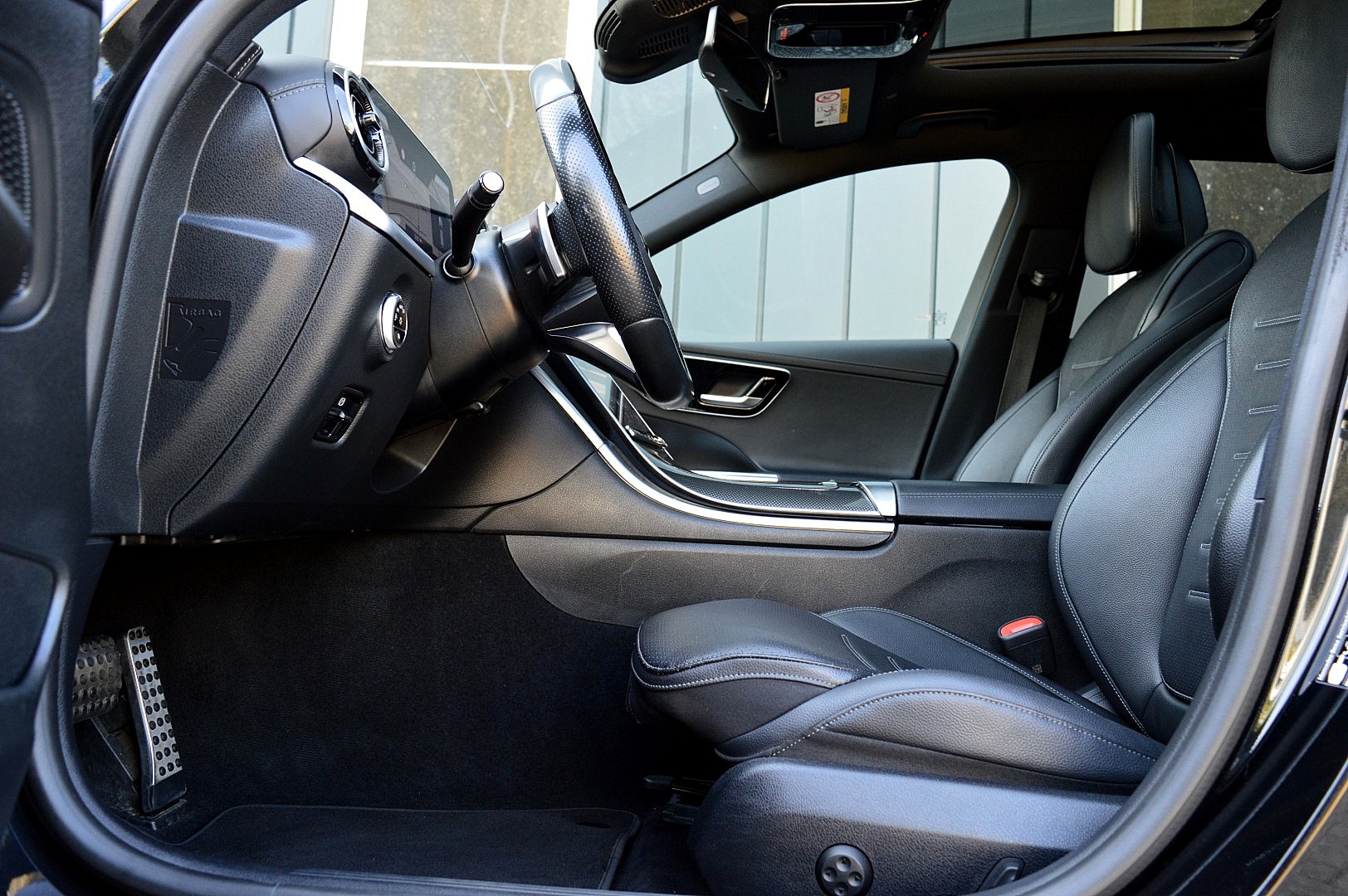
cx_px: 674
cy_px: 448
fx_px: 1122
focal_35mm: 30
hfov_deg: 62.0
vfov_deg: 43.5
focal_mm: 20
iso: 800
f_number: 5.6
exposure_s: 1/60
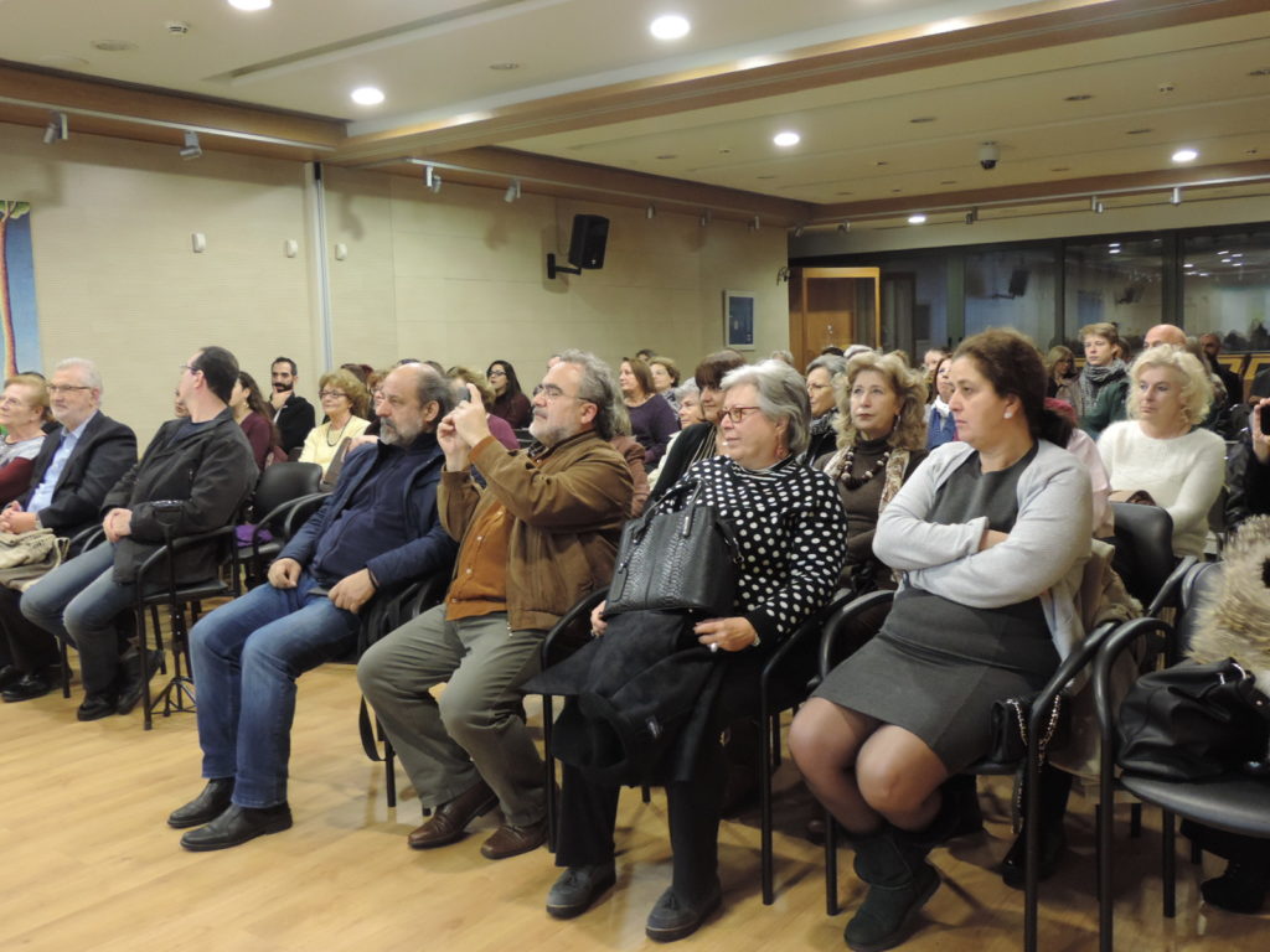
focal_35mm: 33
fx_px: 1211
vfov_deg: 42.9
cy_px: 476
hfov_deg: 55.4
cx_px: 635
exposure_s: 1/13
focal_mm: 5.8
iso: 450
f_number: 3.2
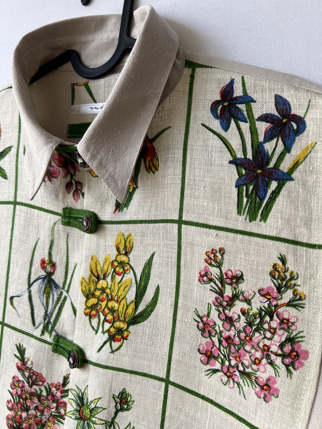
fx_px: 322
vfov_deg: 67.3
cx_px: 161
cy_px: 214
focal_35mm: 26
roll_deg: -0.5
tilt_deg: -5.5
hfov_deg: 53.1
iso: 100
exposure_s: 1/121
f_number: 1.5
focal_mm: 5.7
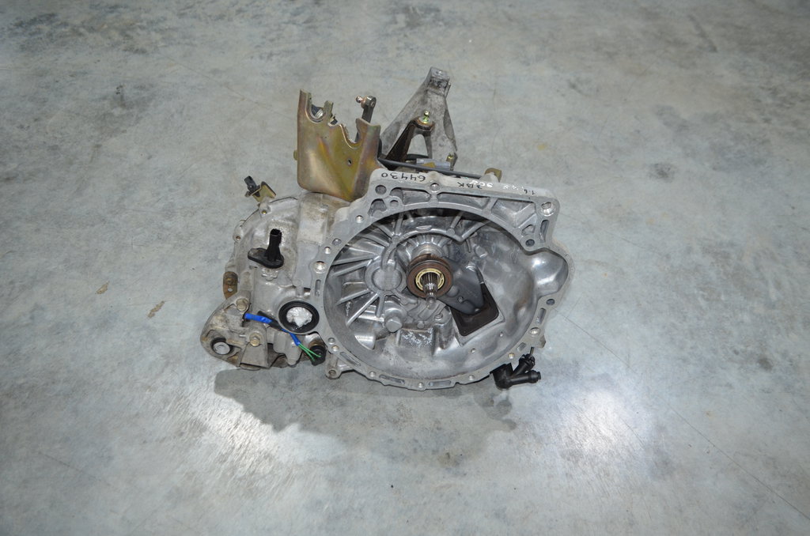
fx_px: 674
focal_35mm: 30
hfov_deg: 62.0
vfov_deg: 43.4
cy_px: 268
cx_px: 405
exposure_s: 1/60
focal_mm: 20
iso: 640
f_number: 3.8
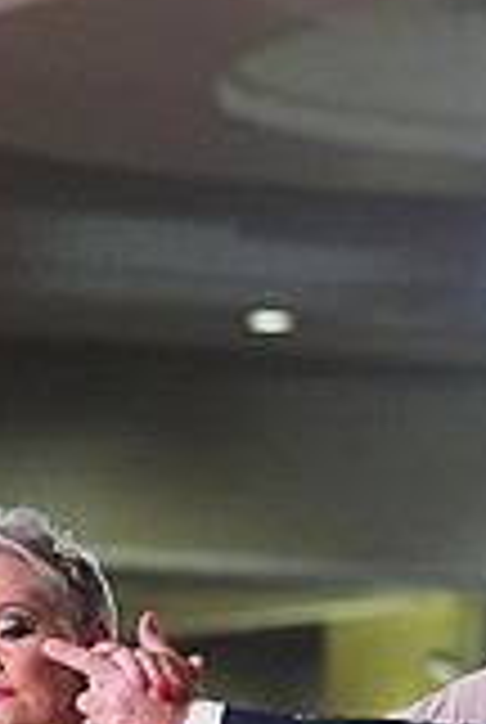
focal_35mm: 507
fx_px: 10222
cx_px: 596
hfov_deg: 2.7
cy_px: 1160
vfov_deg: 4.0
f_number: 5
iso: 6400
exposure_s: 1/400
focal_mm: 141
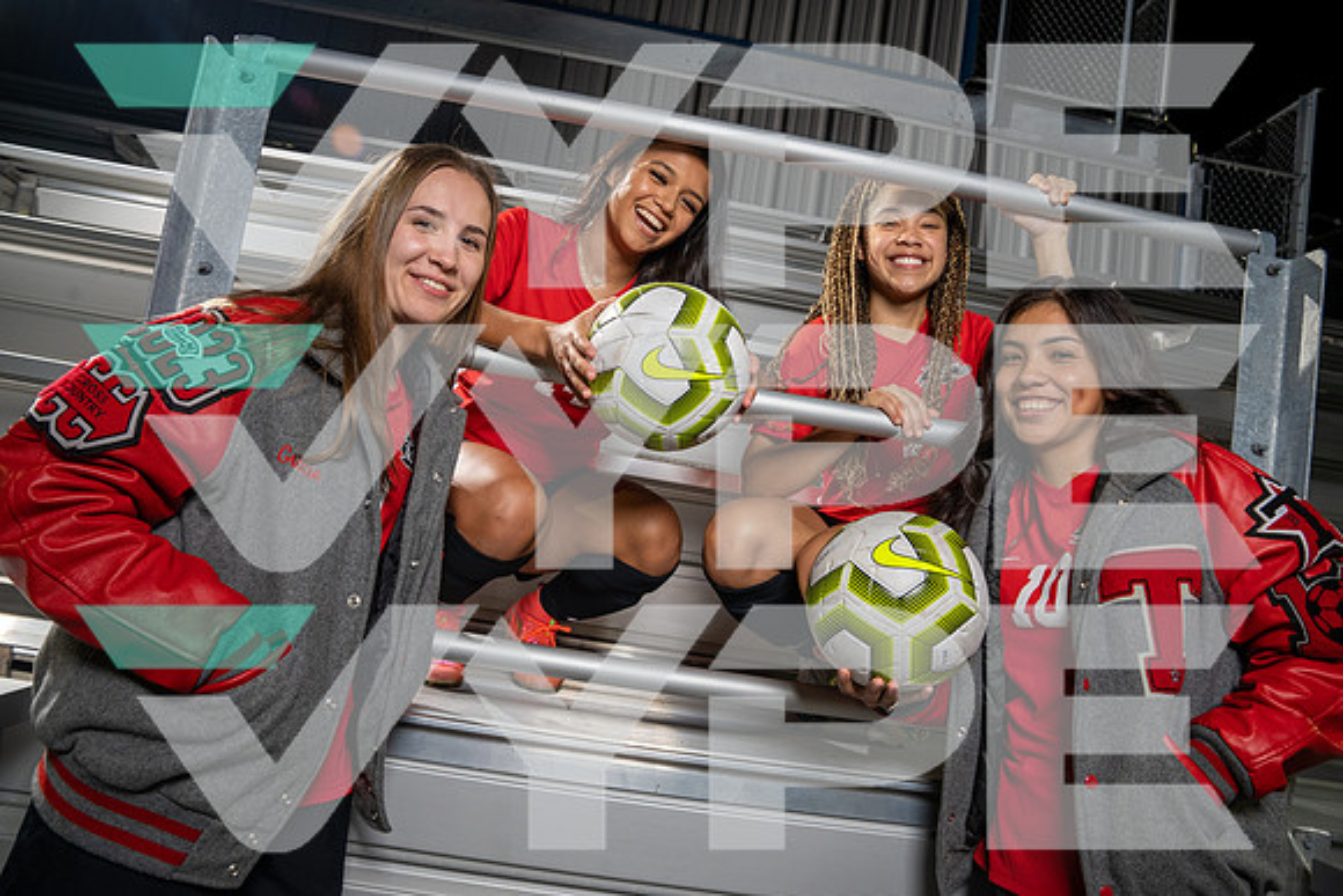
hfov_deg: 73.7
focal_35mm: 24
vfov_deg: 53.2
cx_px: 672
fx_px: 896
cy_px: 448
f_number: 8
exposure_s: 1/250
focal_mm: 24
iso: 800
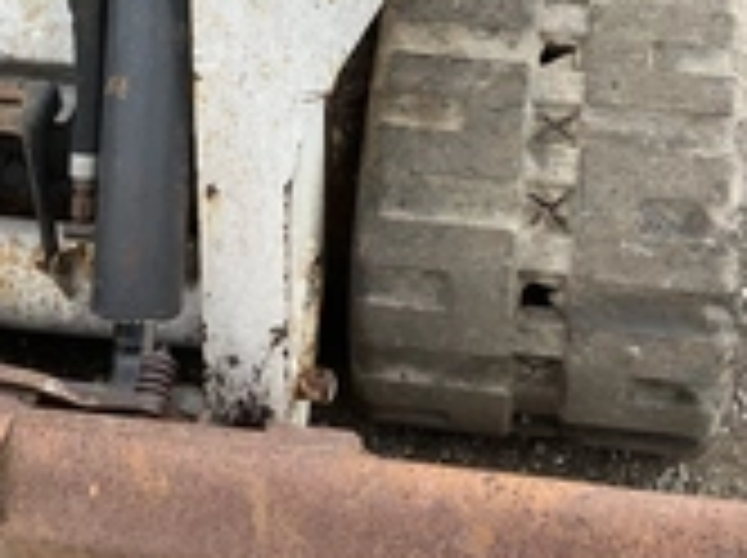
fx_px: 1508
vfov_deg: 20.4
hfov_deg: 27.8
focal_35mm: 70
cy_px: 32
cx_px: 414
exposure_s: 1/122
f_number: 1.8
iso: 16
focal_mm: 3
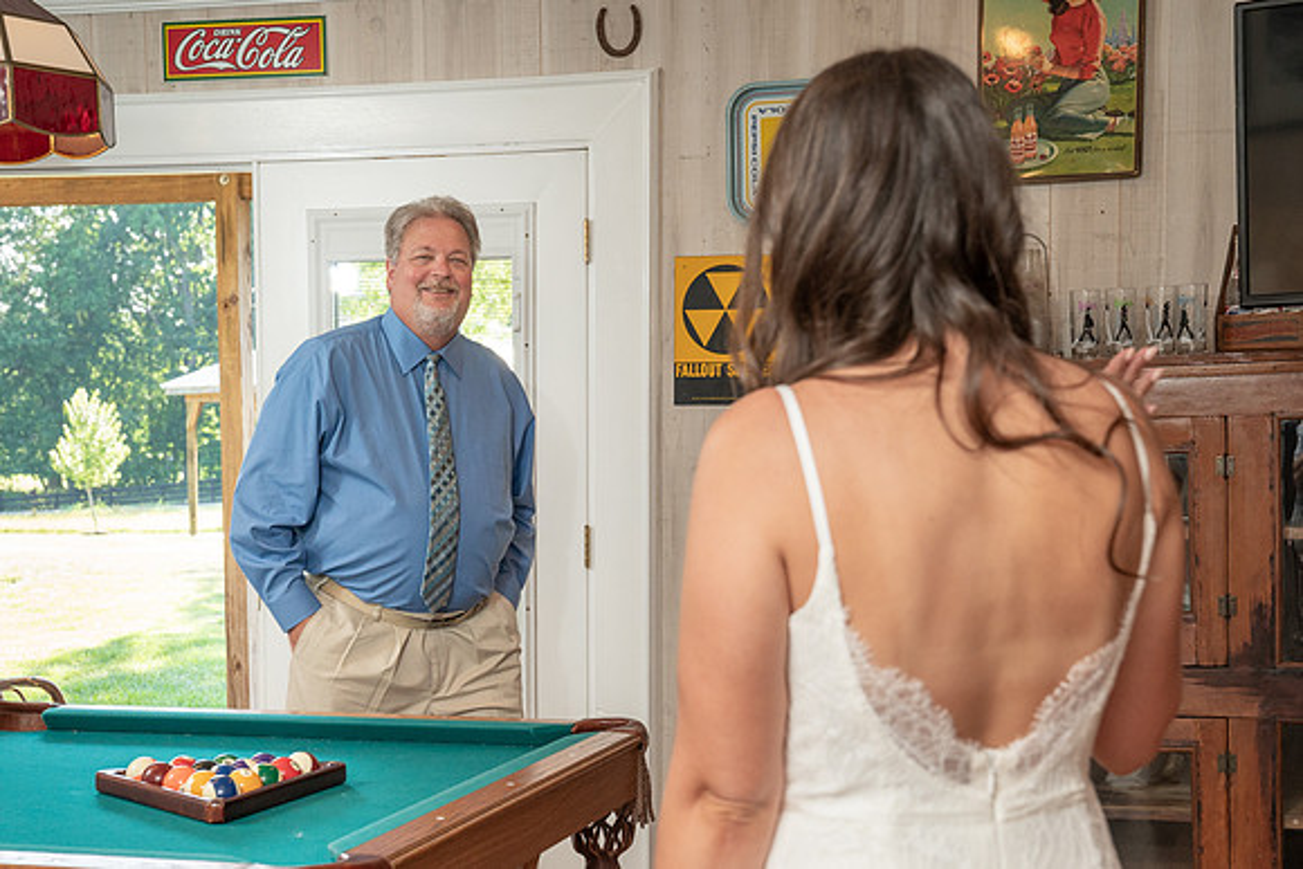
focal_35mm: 60
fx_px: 2183
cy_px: 558
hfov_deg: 33.2
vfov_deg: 22.5
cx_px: 601
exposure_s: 1/250
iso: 1000
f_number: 5.6
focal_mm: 46
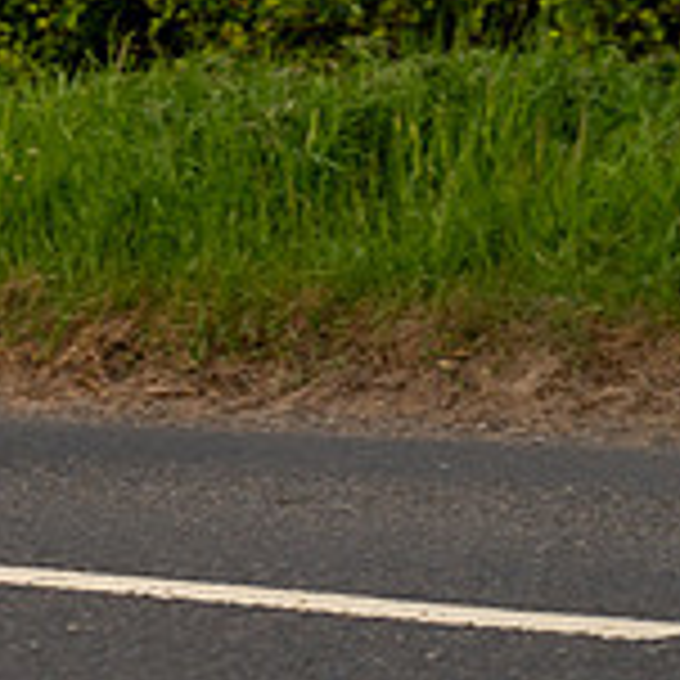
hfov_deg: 7.4
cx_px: -608
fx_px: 5089
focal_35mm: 229
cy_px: -65
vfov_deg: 7.6
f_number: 4
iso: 500
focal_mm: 70
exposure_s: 1/1000
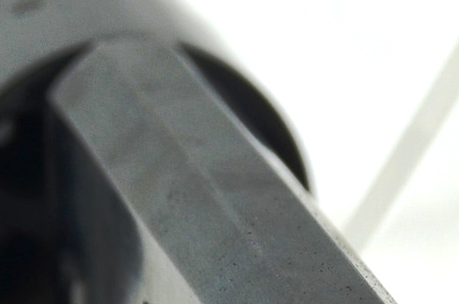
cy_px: 440
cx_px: 317
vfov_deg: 3.2
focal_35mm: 427
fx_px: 5433
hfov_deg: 4.8
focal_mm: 52
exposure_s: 1/160
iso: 200
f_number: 6.3
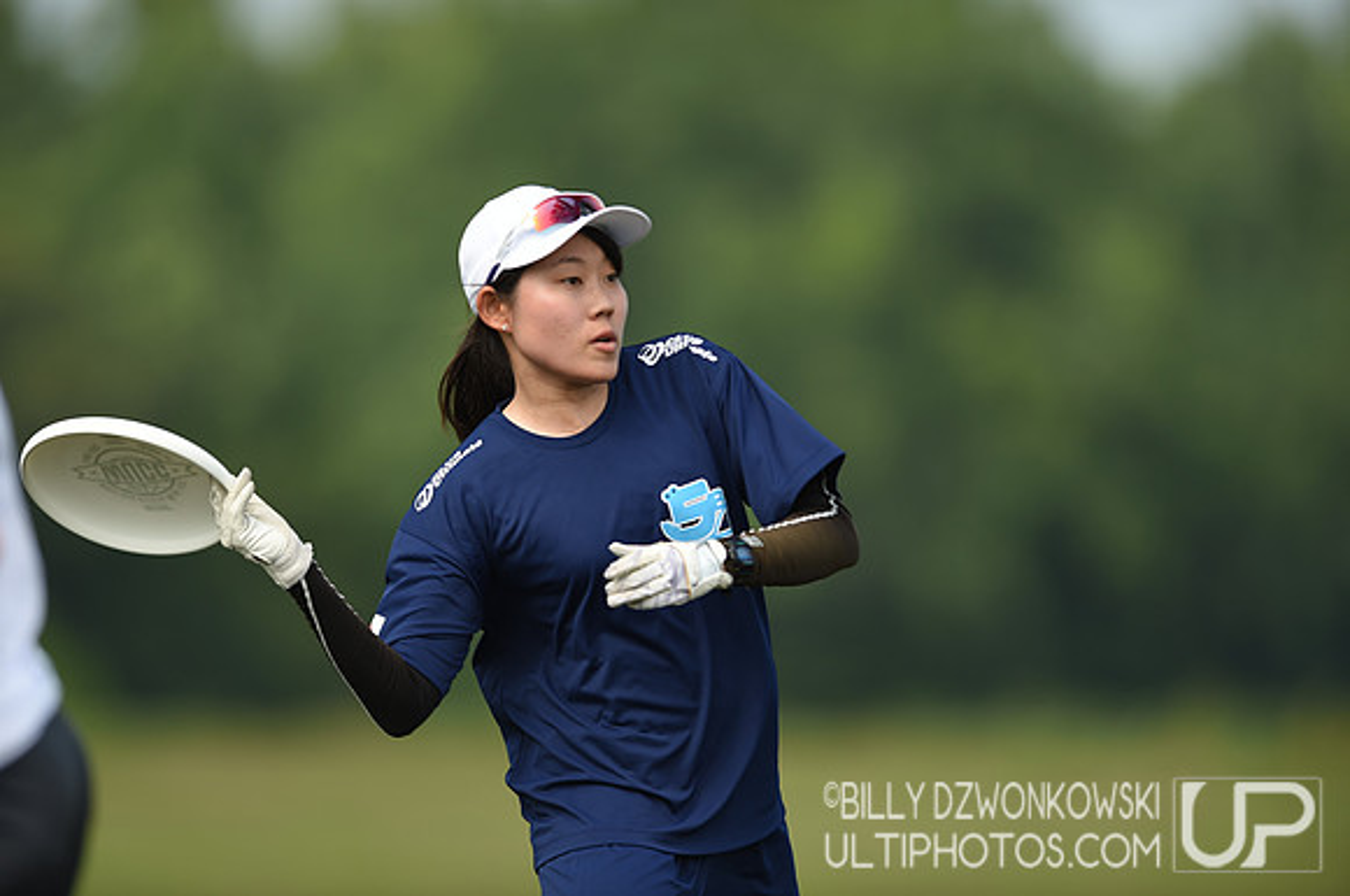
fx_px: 14979
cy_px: 448
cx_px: 675
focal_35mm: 400
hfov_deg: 5.2
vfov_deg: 3.4
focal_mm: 400
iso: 100
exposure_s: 1/1000
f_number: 2.8
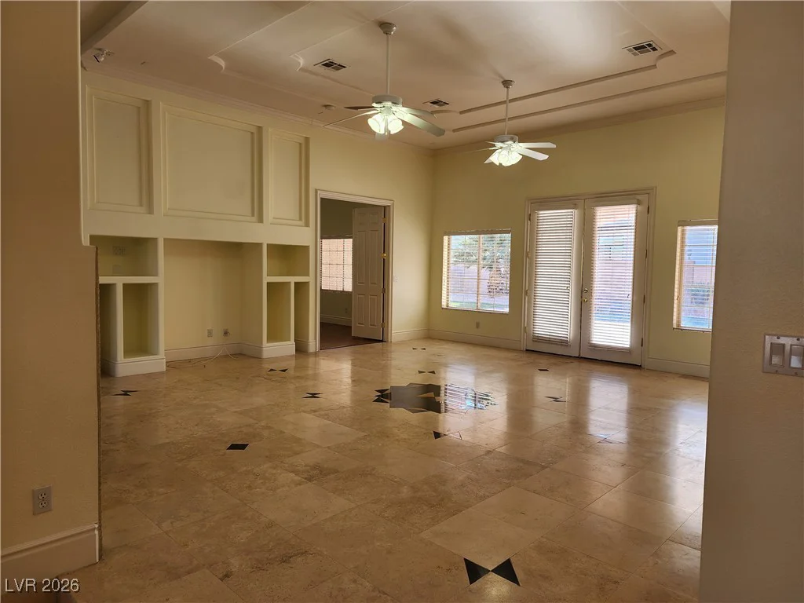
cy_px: 302
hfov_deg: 73.9
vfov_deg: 58.9
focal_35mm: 23
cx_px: 402
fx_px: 534
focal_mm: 6.4
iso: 50
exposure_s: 1/120
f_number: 1.8
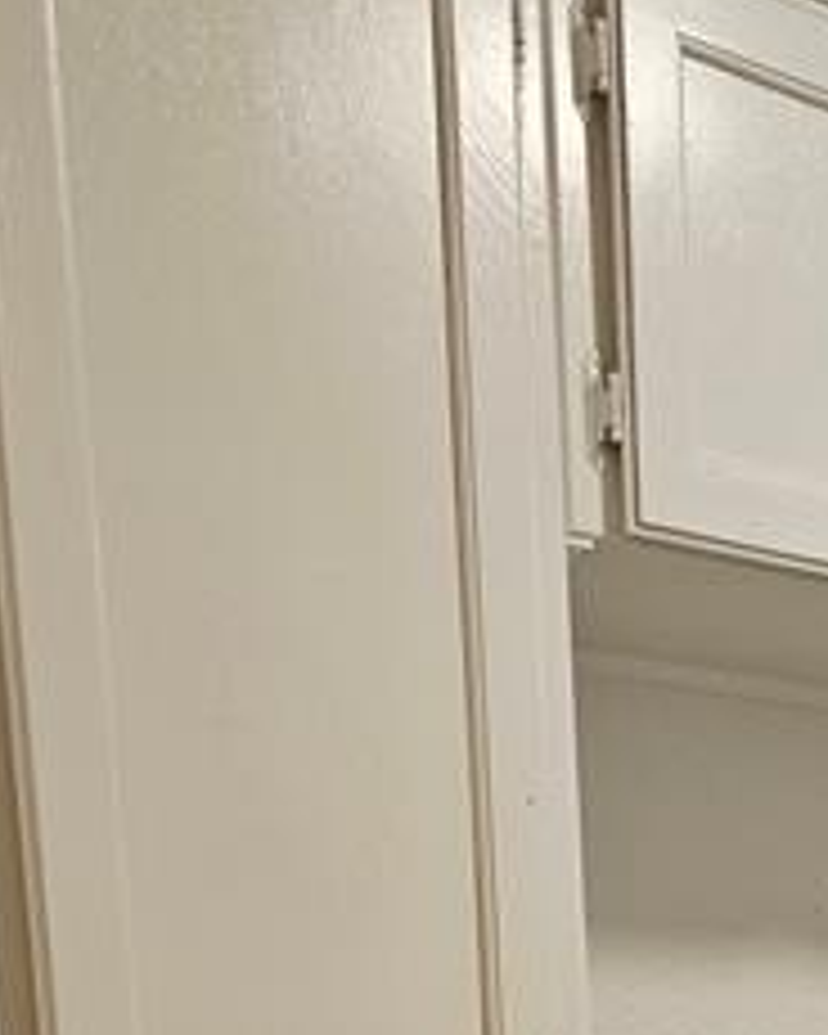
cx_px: 994
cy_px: 1598
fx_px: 2297
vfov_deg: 21.1
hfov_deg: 19.3
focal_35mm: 75
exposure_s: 1/120
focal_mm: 6.3
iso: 320
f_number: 1.7
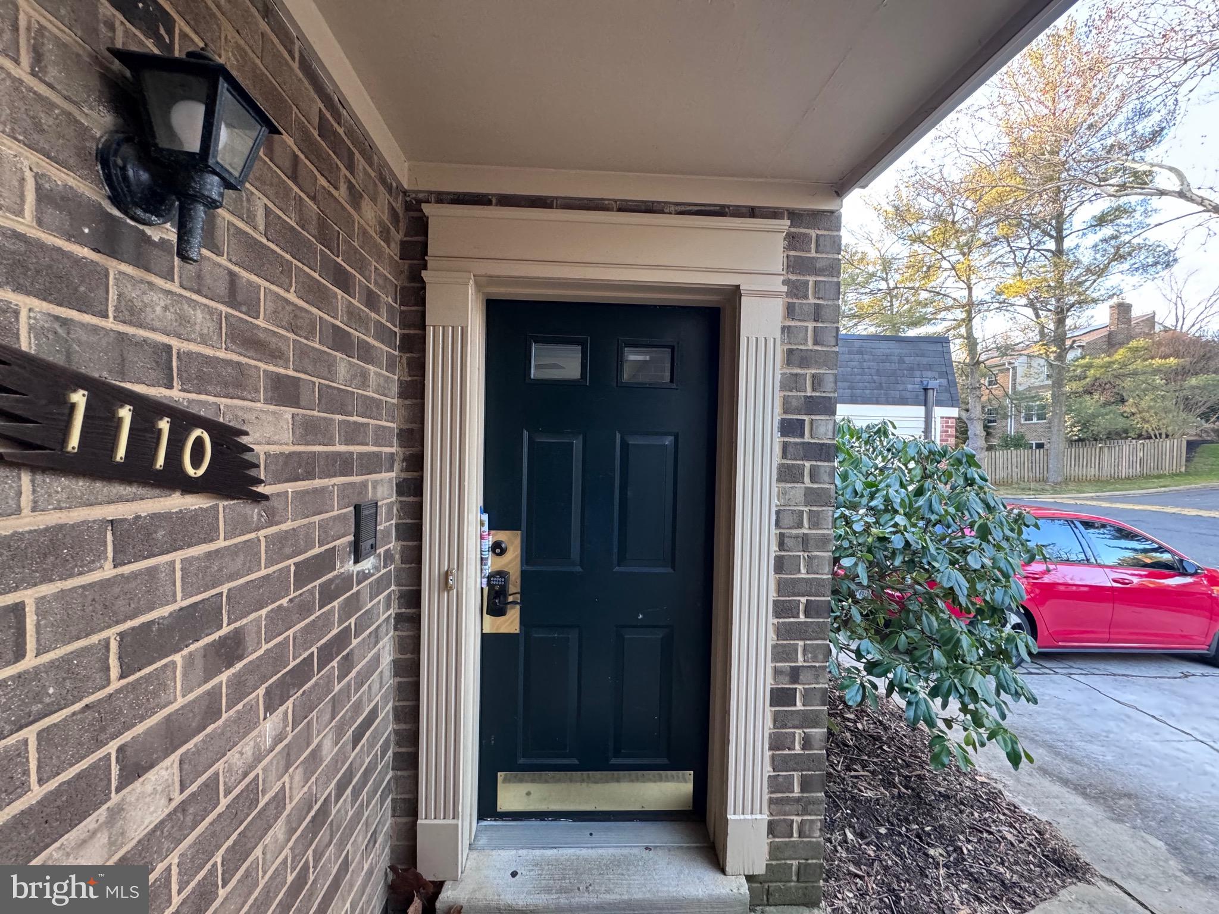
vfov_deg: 85.7
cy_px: 457
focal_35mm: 14
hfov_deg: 102.1
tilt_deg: -1.6
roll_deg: -1.7
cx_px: 610
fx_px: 493
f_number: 2.2
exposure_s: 1/85
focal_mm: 2.22
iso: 320
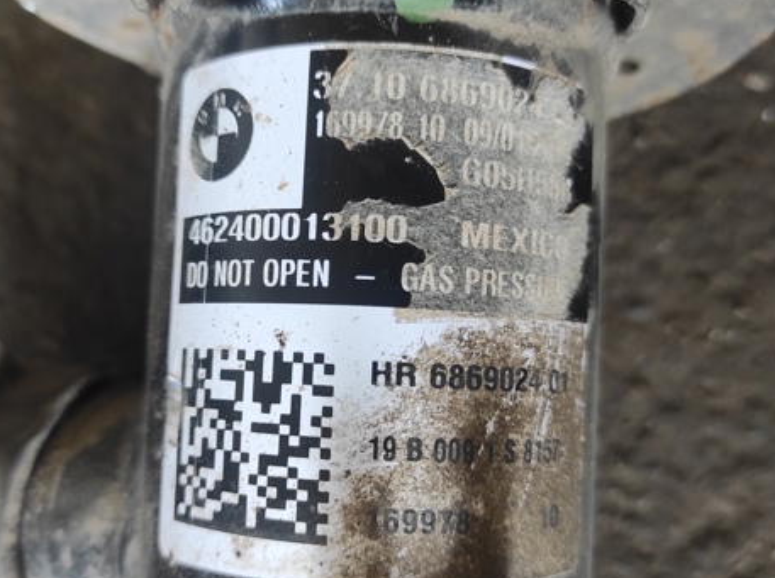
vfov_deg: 40.5
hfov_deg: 52.7
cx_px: 361
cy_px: 315
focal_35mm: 35
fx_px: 782
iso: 318
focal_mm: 5.43
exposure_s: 1/50
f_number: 1.89
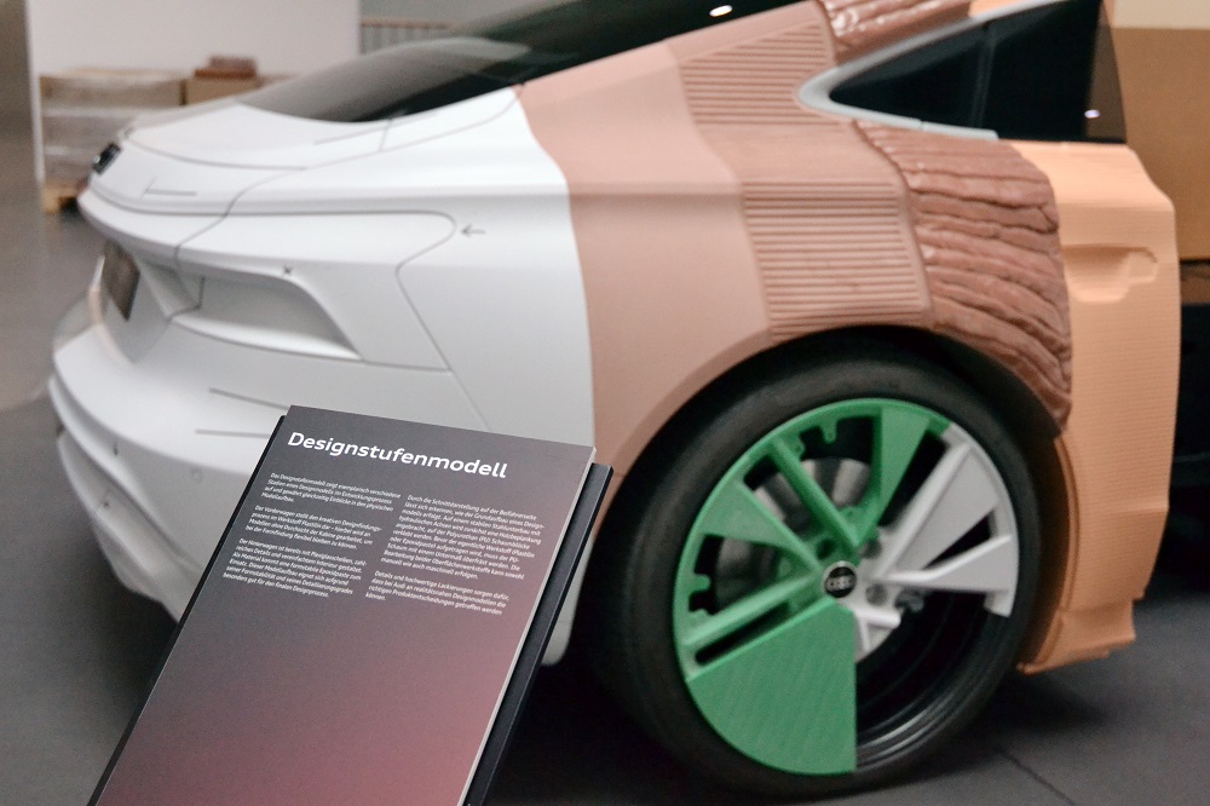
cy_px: 403
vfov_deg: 26.5
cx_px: 605
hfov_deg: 38.9
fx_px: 1714
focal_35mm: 51
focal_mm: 34
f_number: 4
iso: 3200
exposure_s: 1/320
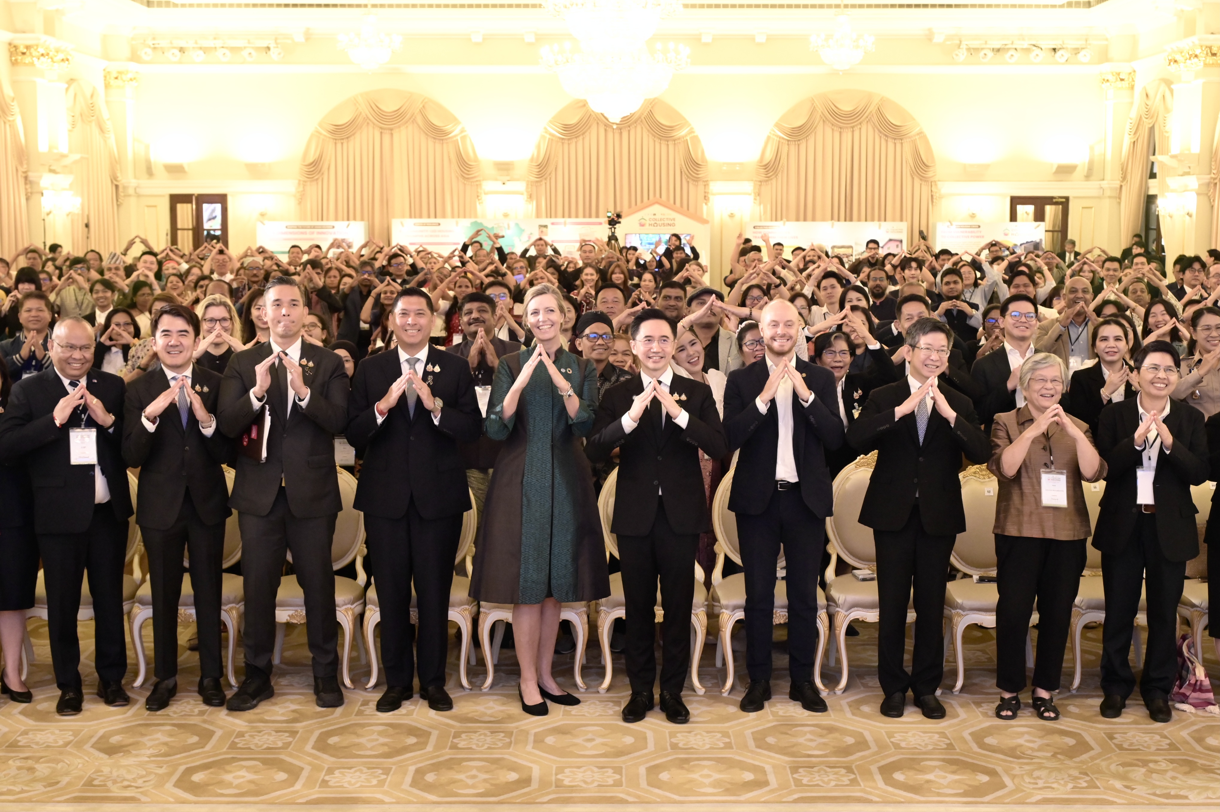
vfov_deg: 31.9
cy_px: 406
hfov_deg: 46.4
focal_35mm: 42
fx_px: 1423
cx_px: 610
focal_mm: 42
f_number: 5.6
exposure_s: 1/200
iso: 6400
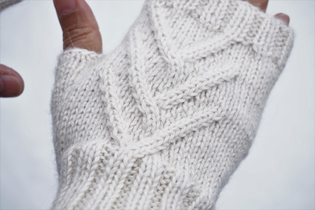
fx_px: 551
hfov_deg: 31.9
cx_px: 158
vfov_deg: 21.6
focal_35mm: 63
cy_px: 105
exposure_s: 1/80
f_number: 5.6
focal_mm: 42
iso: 64
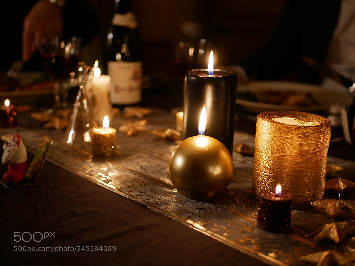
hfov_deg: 38.2
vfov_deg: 29.1
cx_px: 178
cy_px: 133
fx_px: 513
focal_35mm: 50
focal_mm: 25
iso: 640
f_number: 1.7
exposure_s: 1/60
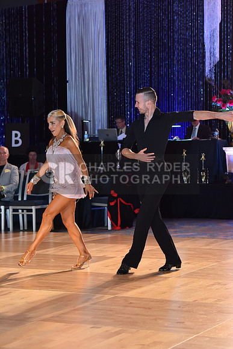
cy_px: 174
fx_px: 922
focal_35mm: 95
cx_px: 116
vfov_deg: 21.5
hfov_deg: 14.4
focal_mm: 95
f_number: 5
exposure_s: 1/250
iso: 2000
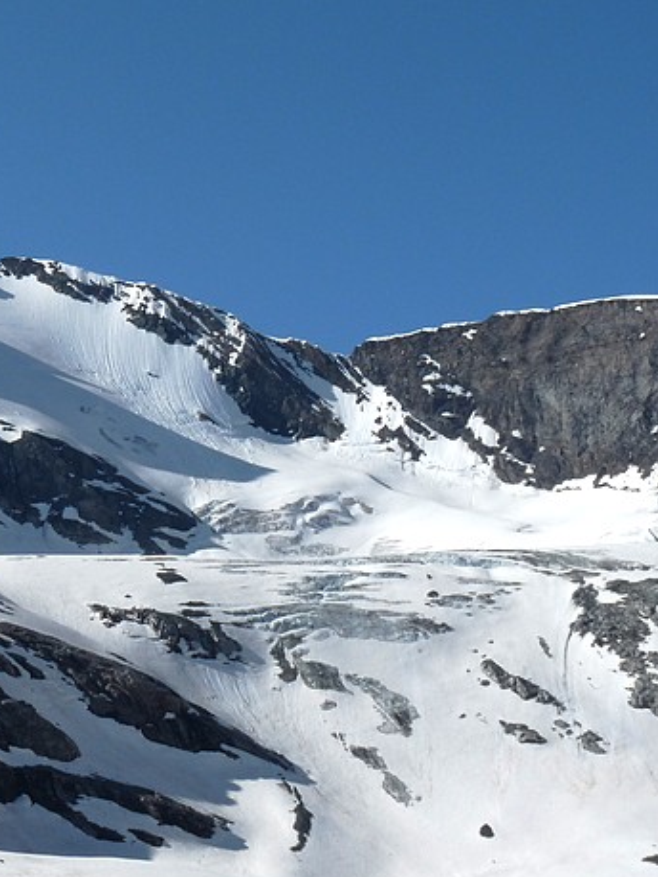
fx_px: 2963
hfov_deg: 12.5
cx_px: -27
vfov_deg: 16.8
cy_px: 406
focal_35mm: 117
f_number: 7.1
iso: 100
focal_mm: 11.9
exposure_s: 1/400
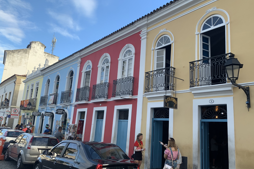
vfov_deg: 46.4
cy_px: 90
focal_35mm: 28
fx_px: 198
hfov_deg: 65.5
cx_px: 131
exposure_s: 1/437
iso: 25
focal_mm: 4.25
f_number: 1.8
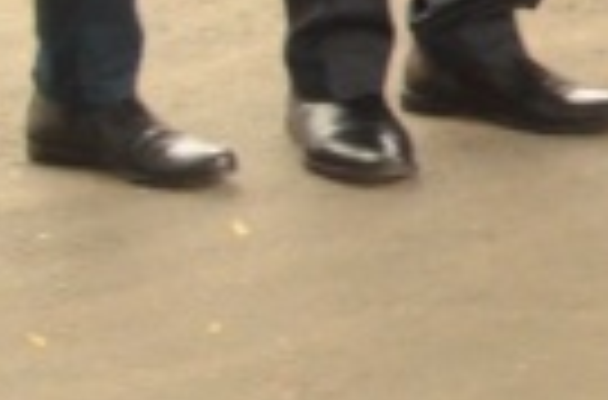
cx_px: 1991
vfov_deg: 5.8
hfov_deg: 7.6
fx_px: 3837
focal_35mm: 228
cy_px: -512
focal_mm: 20
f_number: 13
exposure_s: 1/90
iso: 1600
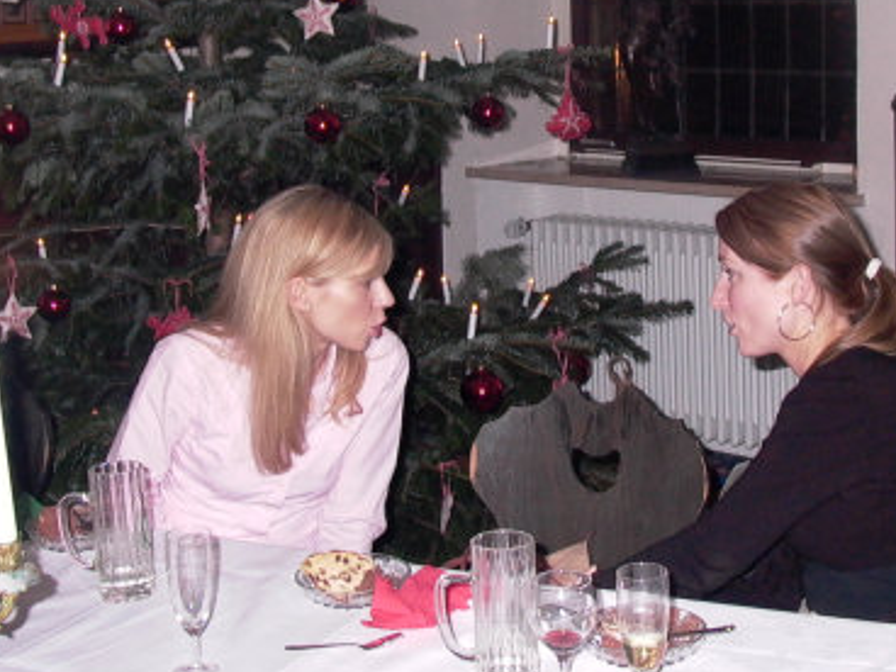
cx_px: 460
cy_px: 102
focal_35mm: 66
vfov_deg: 21.9
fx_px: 1708
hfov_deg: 29.4
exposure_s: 1/64.2
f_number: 2.13
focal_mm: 8.19
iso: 100
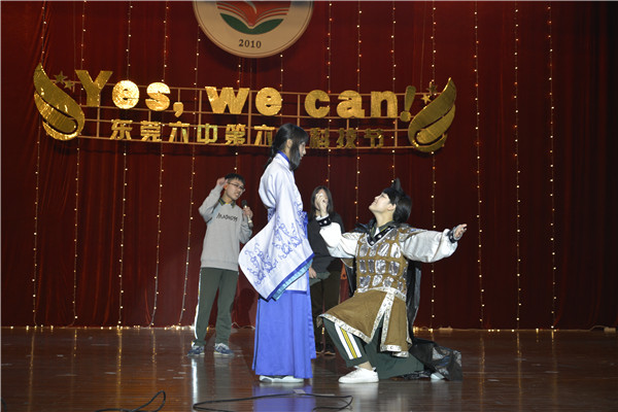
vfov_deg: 26.0
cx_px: 309
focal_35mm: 52
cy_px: 206
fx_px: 893
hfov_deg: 38.2
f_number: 4.2
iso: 560
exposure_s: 1/60
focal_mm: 52
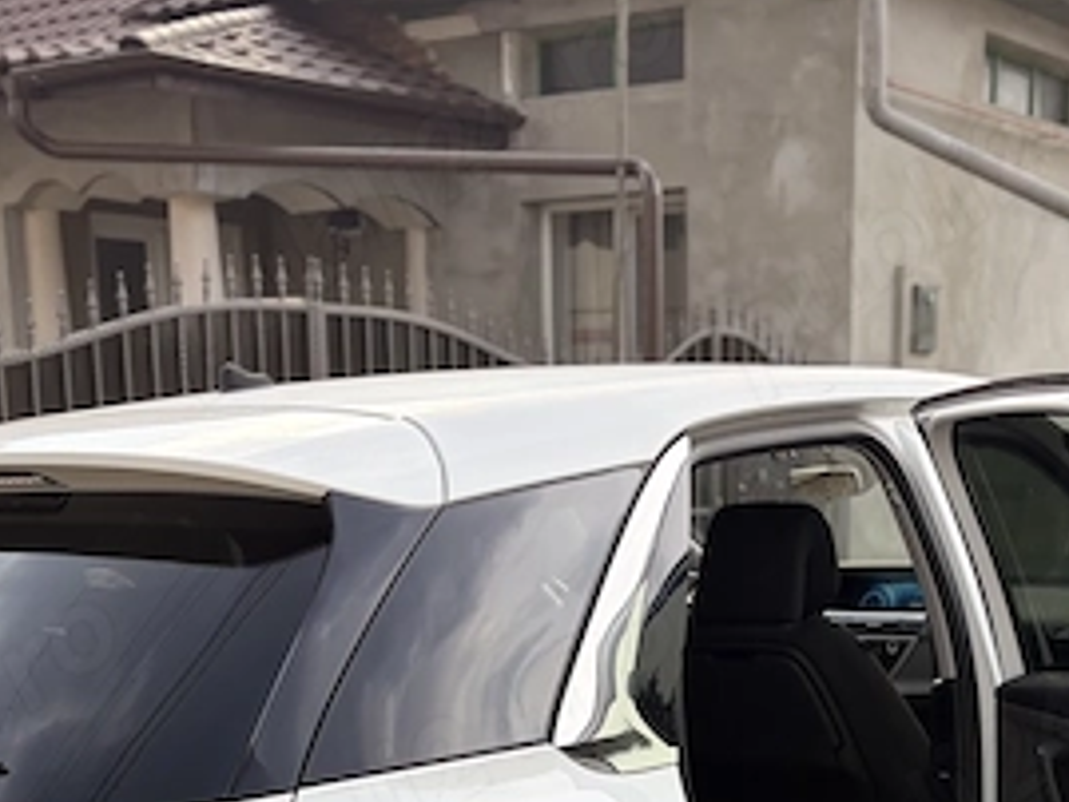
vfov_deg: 24.0
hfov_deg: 33.0
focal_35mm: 58
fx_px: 1792
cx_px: 695
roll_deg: +0.3
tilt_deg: -11.3
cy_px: 834
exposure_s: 1/290
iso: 40
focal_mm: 5.96
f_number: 1.6
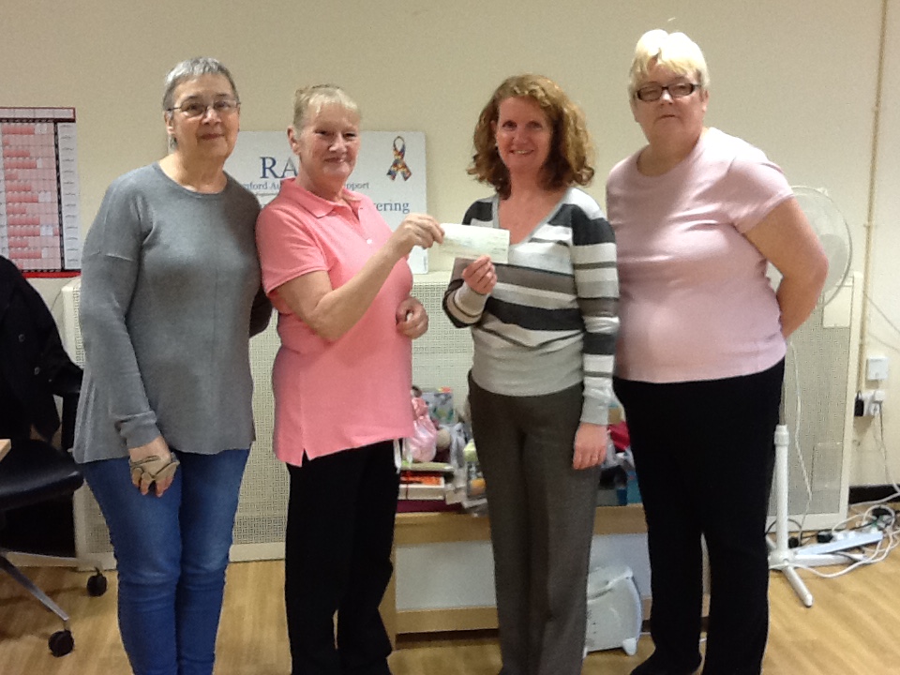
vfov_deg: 32.9
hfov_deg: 42.9
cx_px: 450
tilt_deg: -10.1
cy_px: 338
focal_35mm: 44
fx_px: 1144
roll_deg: +0.8
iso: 80
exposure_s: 1/30
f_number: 2.4
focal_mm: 2.03
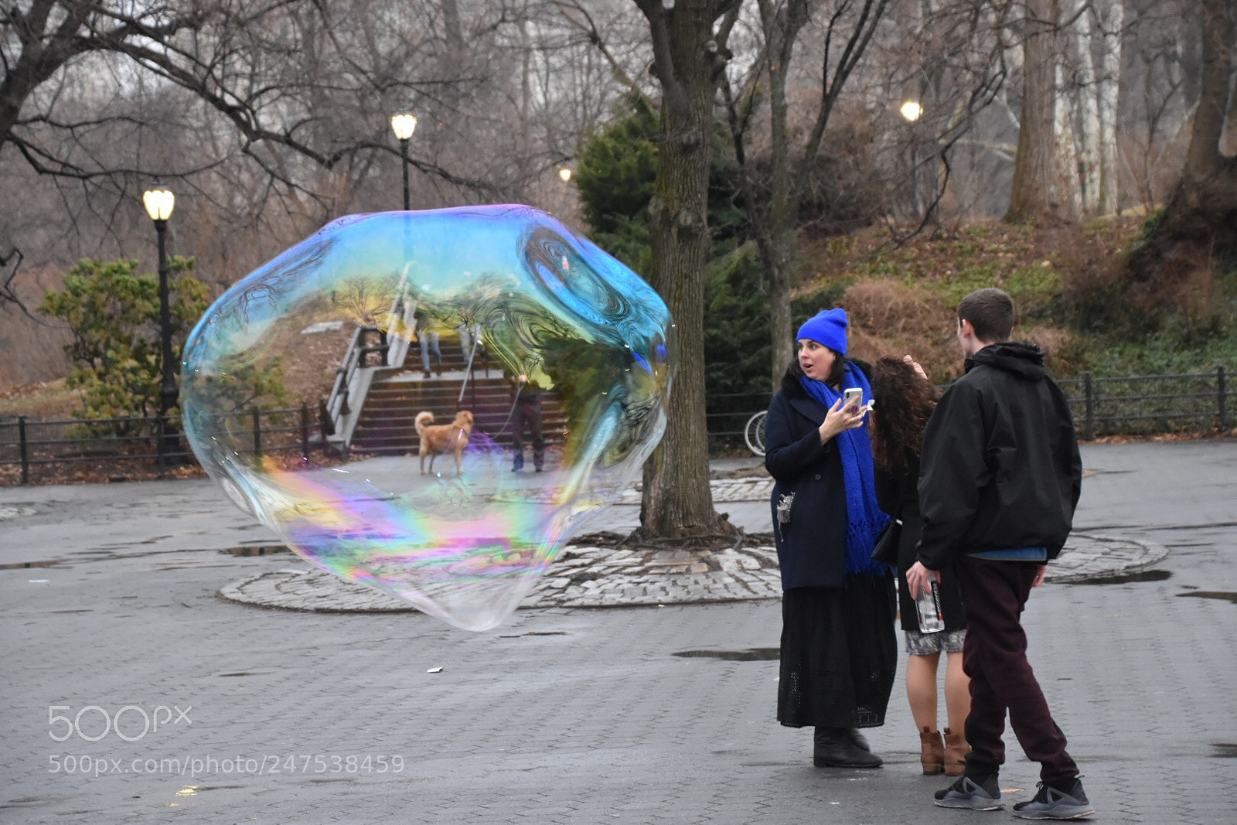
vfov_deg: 13.0
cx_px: 618
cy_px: 412
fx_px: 3608
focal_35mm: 105
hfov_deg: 19.5
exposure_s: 1/60
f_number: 5
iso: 2000
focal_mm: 70
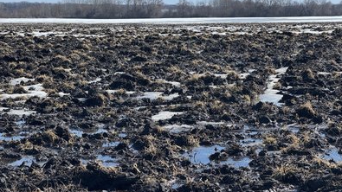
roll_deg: +1.1
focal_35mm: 85
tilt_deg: -4.3
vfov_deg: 14.2
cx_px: 172
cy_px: 97
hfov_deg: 25.0
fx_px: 771
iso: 25
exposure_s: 1/951
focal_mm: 9
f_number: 2.8
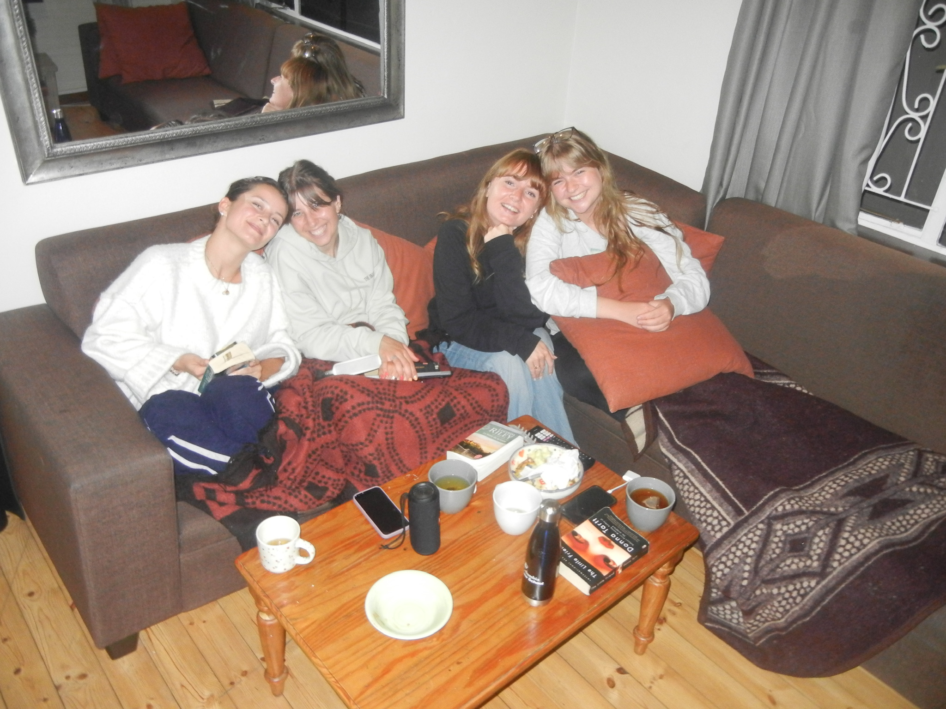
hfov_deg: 60.0
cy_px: 354
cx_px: 473
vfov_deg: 46.8
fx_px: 820
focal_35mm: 30
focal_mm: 5.4
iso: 632
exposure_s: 1/30
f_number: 3.5
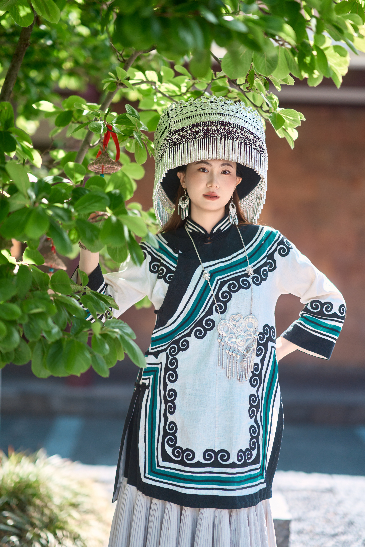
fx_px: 1293
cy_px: 274
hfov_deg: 16.1
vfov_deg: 23.9
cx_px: 182
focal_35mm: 85
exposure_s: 1/2500
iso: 125
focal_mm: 85
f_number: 1.4
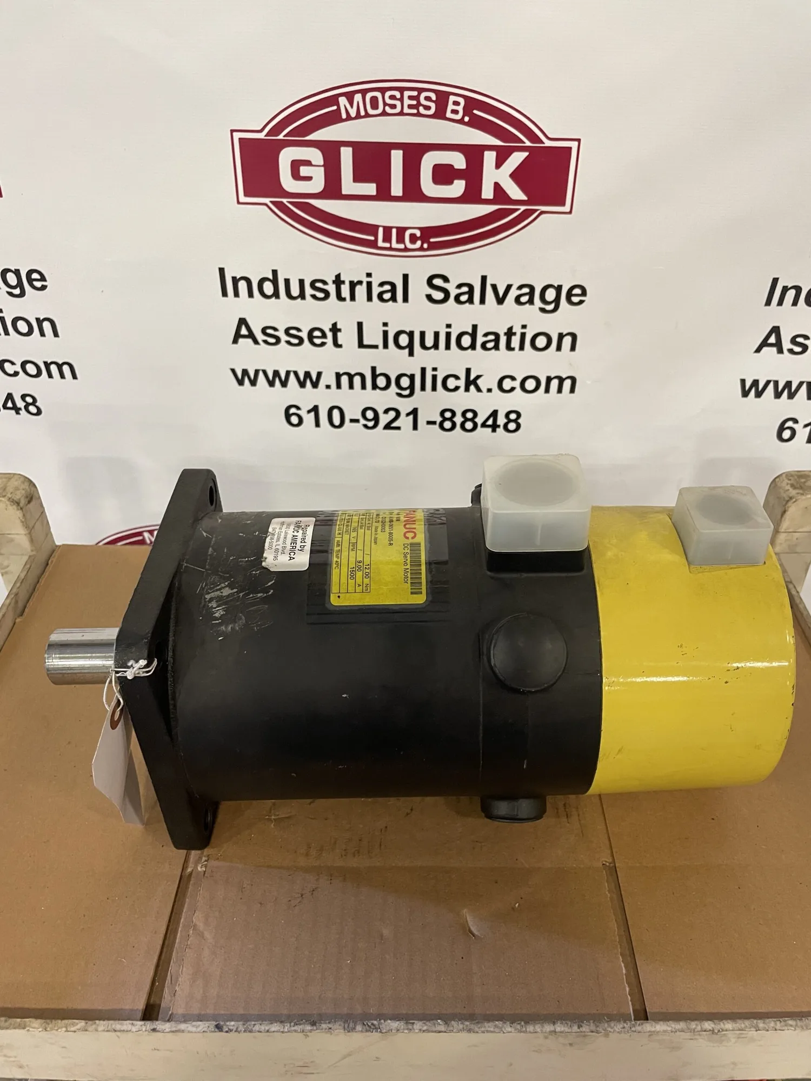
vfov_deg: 67.3
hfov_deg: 53.1
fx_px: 812
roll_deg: +0.5
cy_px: 540
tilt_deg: -37.3
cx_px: 406
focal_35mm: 26
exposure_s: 1/40
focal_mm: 4.2
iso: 400
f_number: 1.6
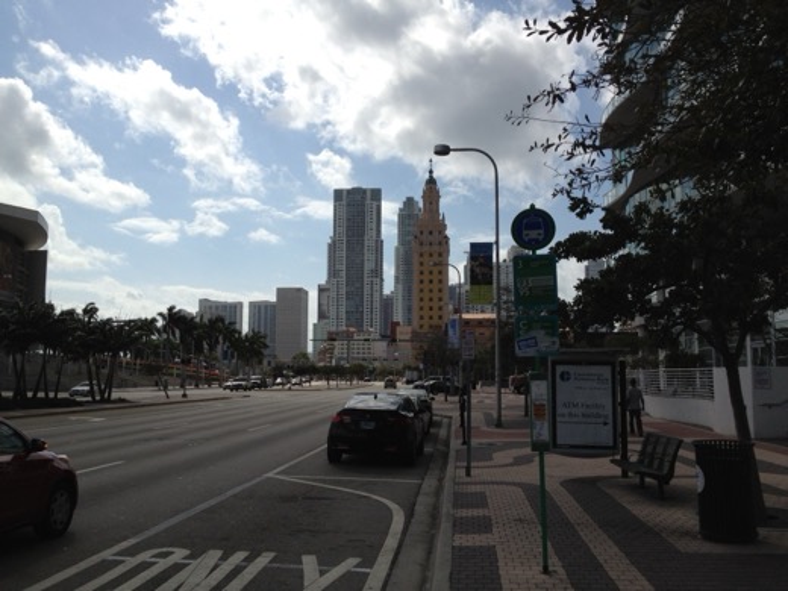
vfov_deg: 40.7
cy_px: 296
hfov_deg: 52.6
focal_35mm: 35
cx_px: 394
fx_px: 797
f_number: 2.4
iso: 64
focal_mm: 4.28
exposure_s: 1/5025
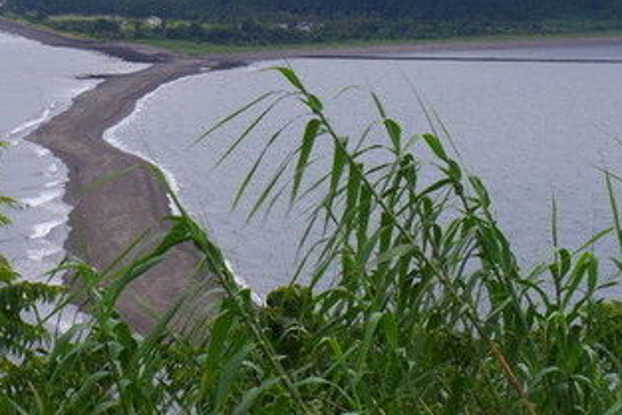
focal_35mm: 117
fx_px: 2022
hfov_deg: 17.2
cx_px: 53
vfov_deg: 11.6
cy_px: -11
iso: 200
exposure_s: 1/2500
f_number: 4
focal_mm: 30
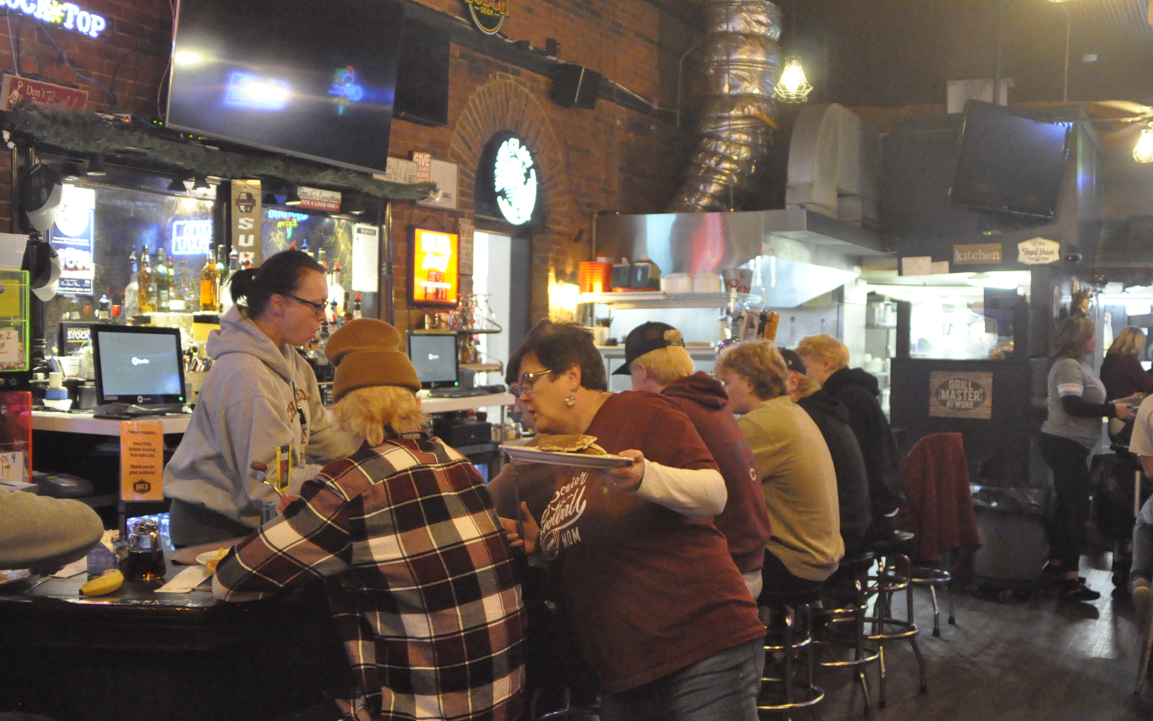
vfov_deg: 29.9
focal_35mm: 43
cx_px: 579
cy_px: 369
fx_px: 1351
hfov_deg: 46.2
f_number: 3.8
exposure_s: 1/60
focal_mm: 28
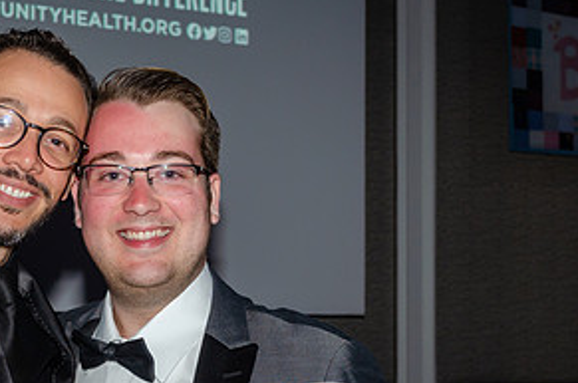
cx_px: 91
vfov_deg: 17.3
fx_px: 1250
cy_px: 310
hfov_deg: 25.4
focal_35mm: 78
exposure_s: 1/60
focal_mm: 26
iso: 500
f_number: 4.2
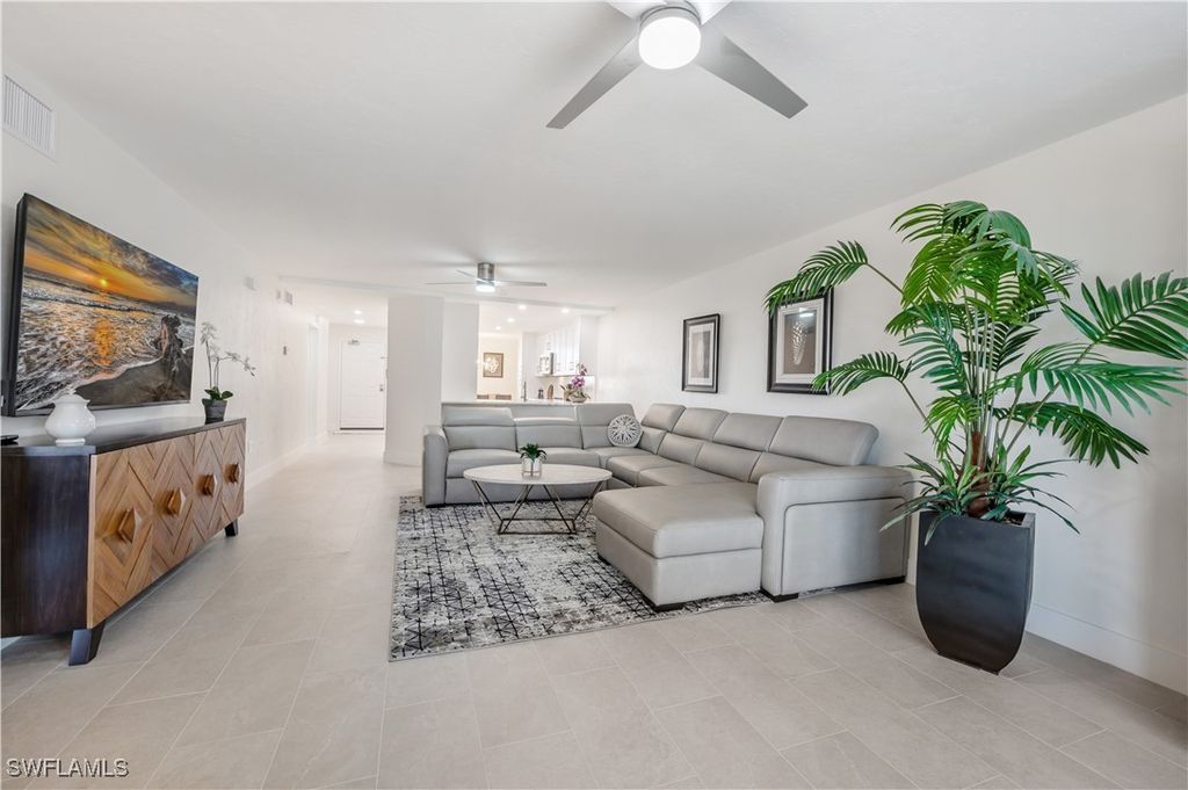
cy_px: 395
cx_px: 594
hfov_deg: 102.3
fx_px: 478
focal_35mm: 14
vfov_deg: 79.1
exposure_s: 1/3
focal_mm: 14.5
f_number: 11
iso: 125
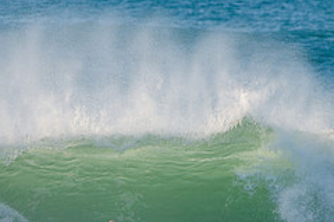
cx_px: 128
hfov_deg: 1.7
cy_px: 242
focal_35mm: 1210
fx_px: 11225
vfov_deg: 1.1
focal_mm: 500
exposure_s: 1/1600
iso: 220
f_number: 5.6
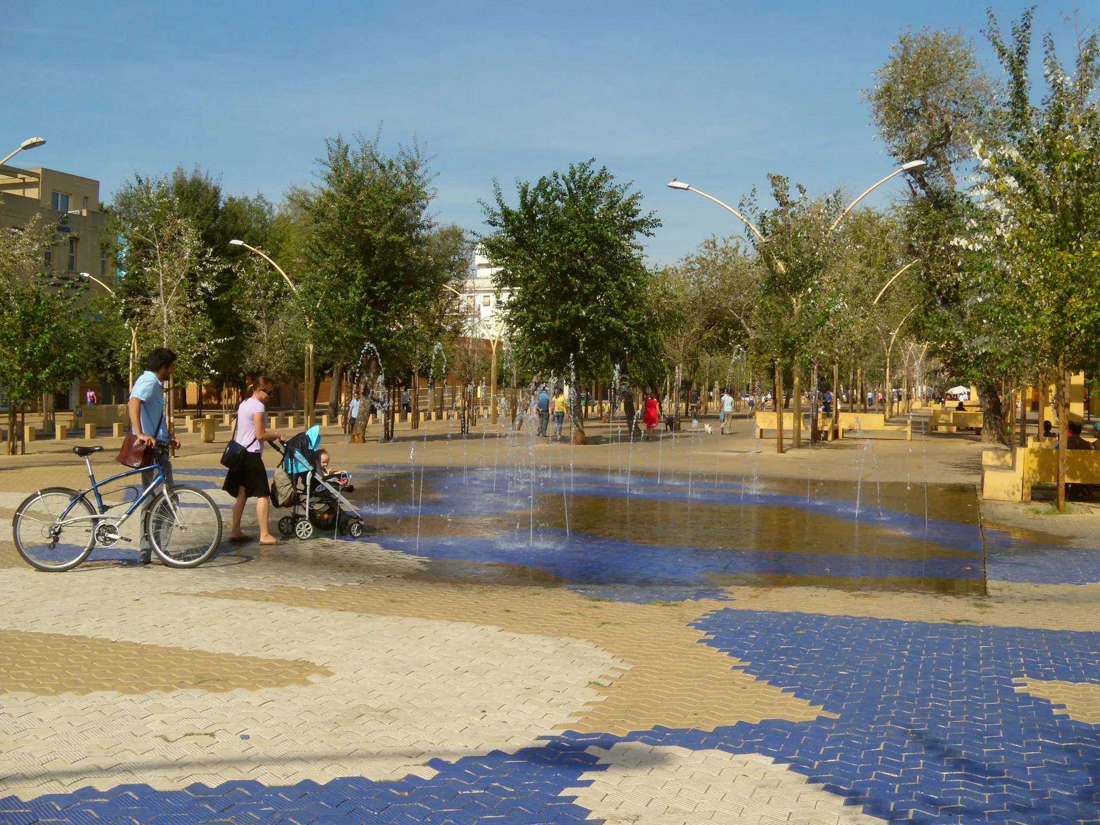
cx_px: 550
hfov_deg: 51.4
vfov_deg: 39.7
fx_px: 1144
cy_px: 412
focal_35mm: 36
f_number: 8.5
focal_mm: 6.4
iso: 80
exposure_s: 1/200
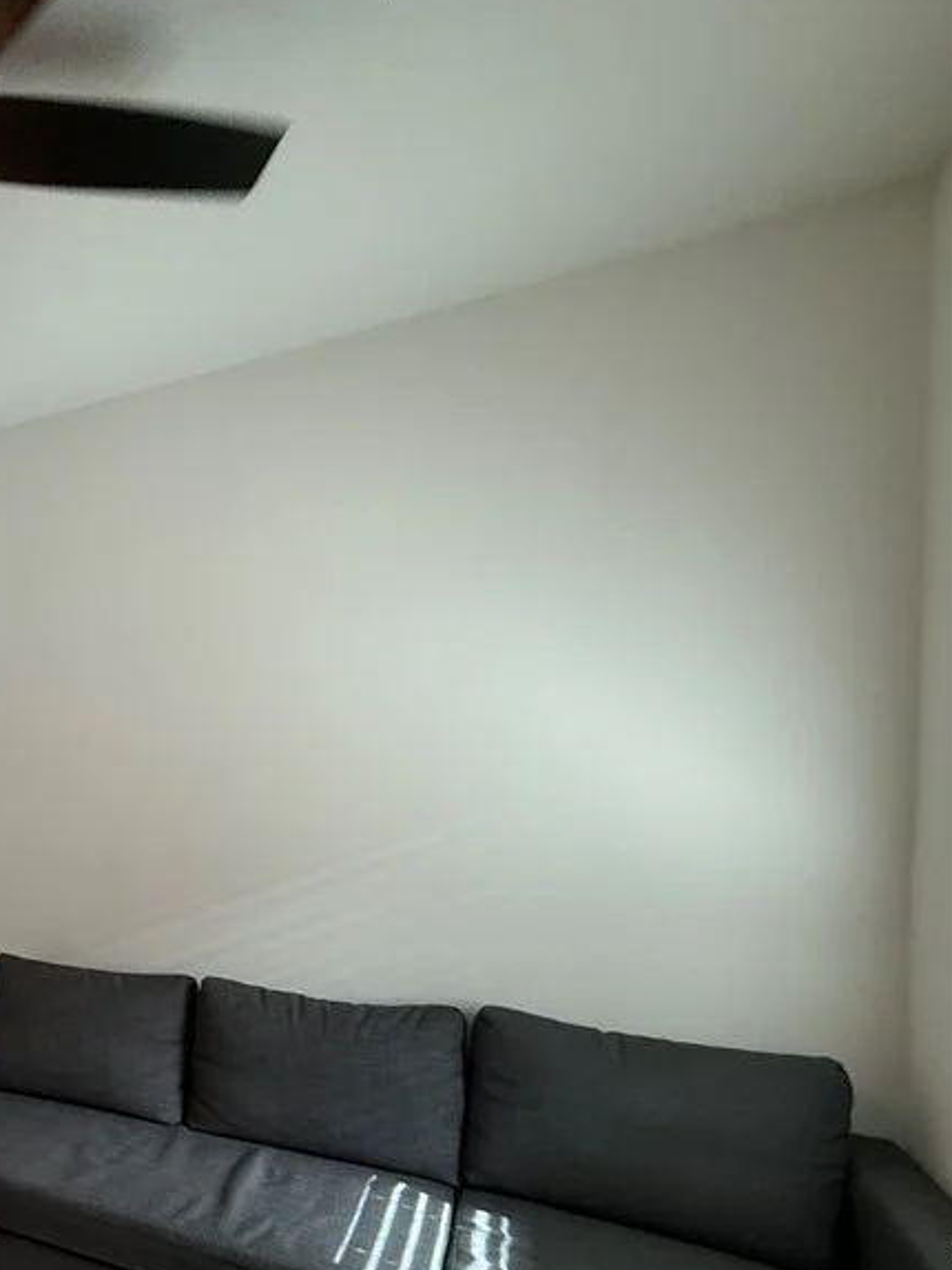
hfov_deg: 40.2
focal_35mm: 25
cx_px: -170
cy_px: 802
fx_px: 916
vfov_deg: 68.2
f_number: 2.2
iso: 250
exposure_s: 1/120
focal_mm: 2.22
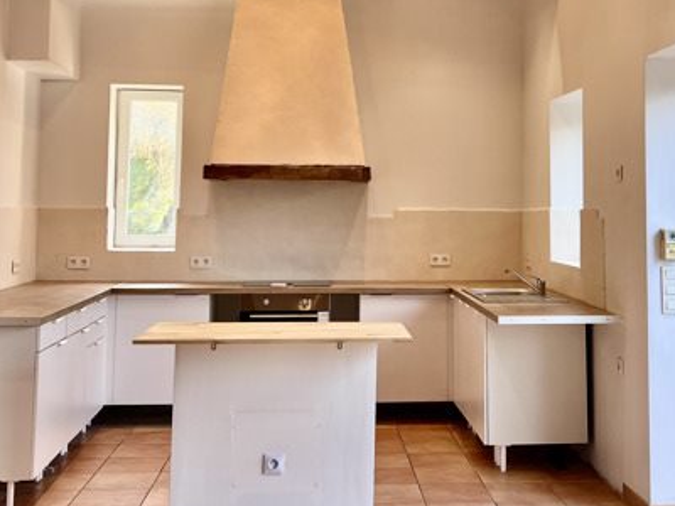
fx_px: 1014
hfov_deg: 36.6
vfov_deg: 27.7
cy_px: 138
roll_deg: -0.3
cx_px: 418
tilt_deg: +3.6
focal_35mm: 52
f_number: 1.5
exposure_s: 1/100
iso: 40
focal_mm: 5.7
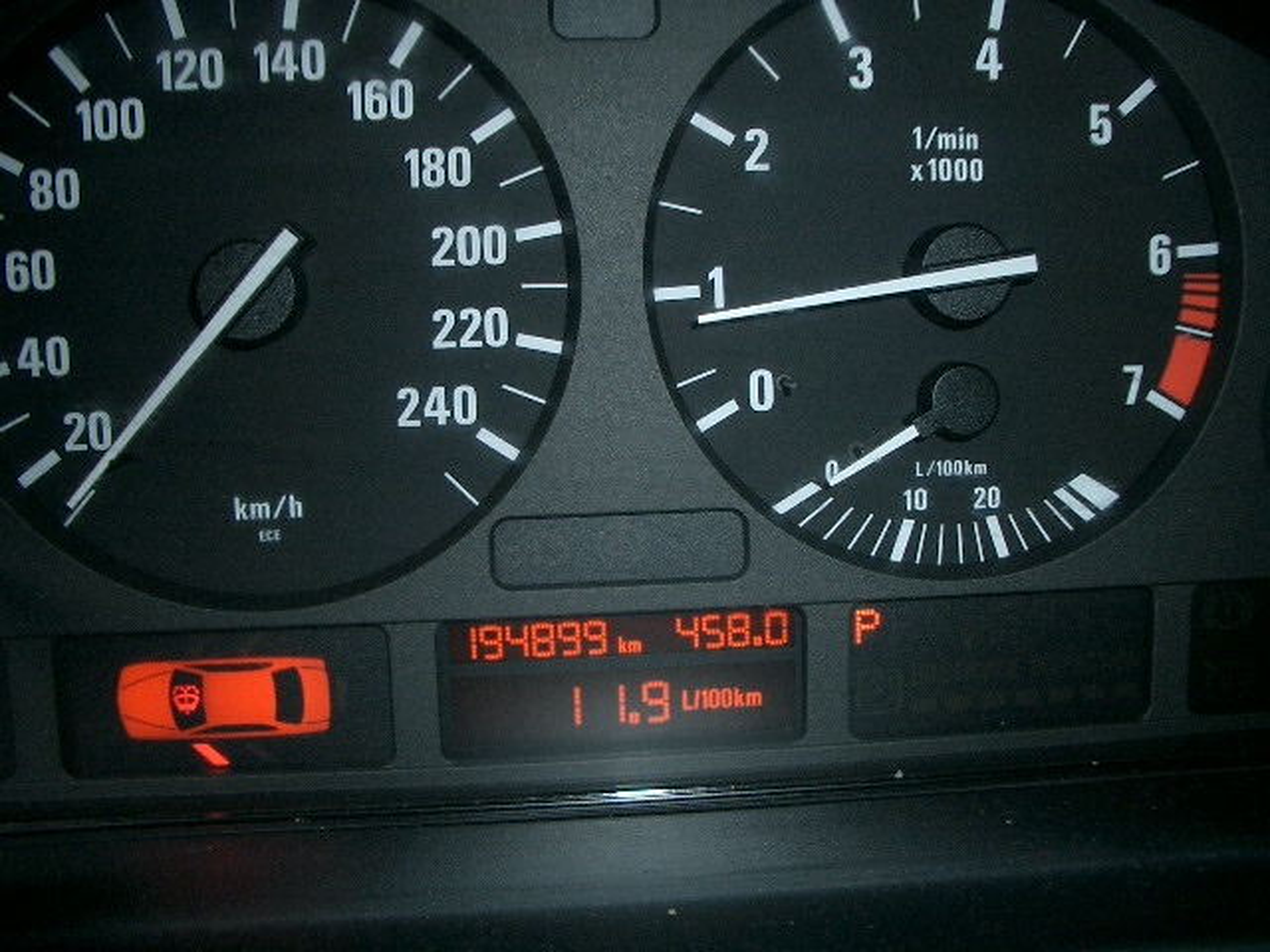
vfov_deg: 40.7
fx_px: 1284
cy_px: 476
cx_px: 635
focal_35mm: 35
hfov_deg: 52.6
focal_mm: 5.8
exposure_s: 1/40
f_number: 2.6
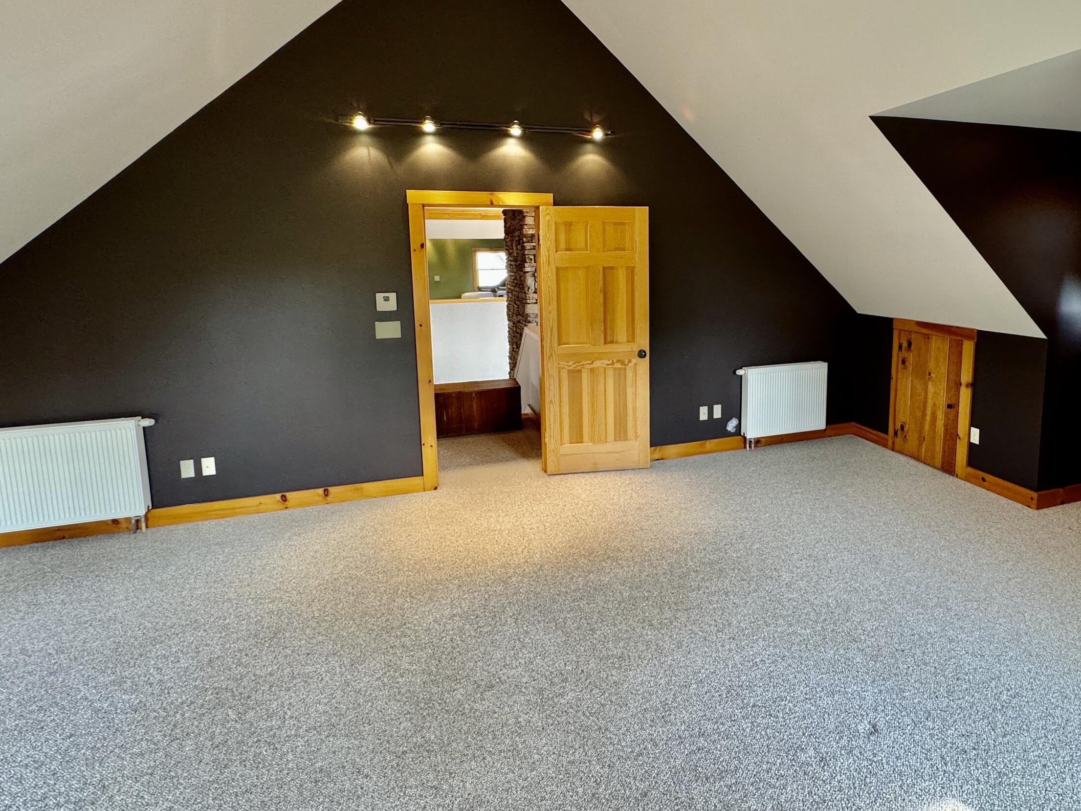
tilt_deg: -7.0
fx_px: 593
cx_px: 625
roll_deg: +0.4
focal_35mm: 19
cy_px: 332
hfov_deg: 84.0
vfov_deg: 68.1
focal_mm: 2.22
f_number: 2.2
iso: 200
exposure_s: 1/60
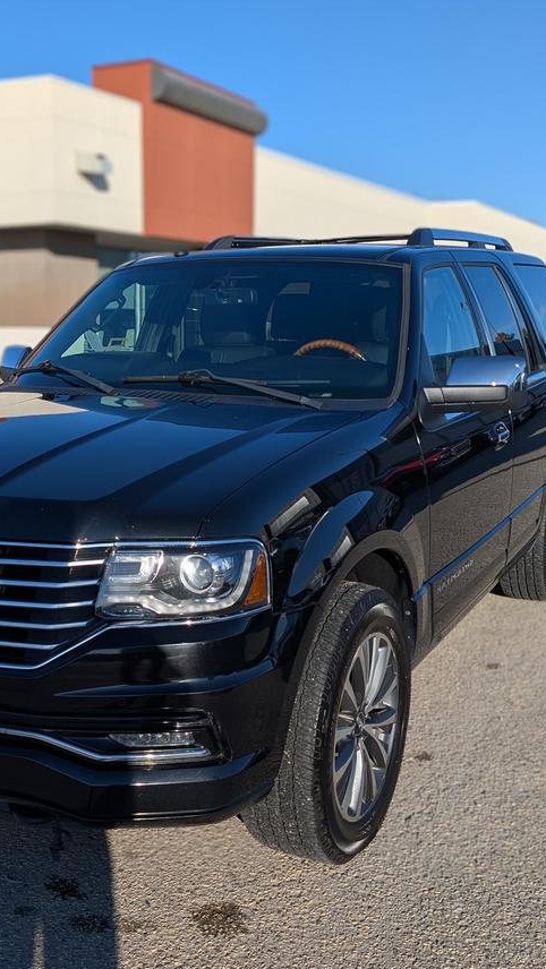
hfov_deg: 30.2
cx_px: 184
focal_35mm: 39
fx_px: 1003
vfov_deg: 51.6
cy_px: 478
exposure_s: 1/1404
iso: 21
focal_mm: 6.9
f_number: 1.68
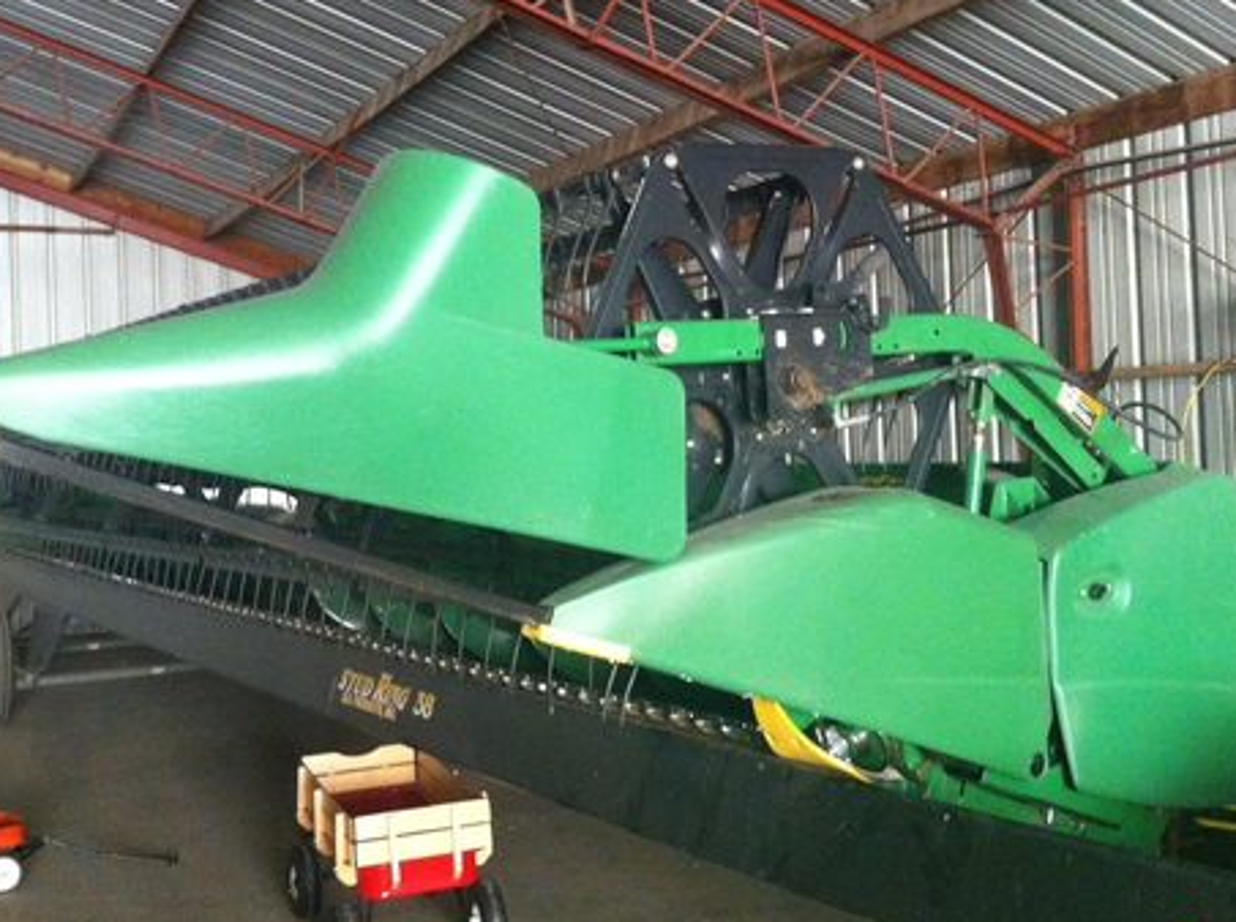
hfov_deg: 44.8
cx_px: 554
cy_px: 439
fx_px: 1497
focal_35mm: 42
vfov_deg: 34.2
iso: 400
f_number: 2.8
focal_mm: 3.85
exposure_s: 1/15
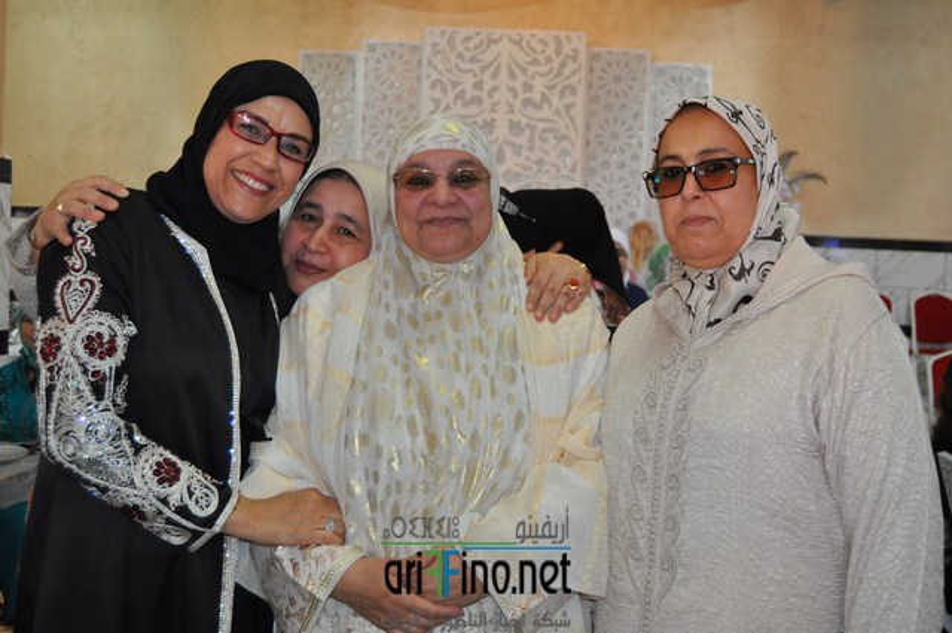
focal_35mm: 39
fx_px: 1030
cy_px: 316
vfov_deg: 34.1
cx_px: 476
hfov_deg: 49.6
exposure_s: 1/60
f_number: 4
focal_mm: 26
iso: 800
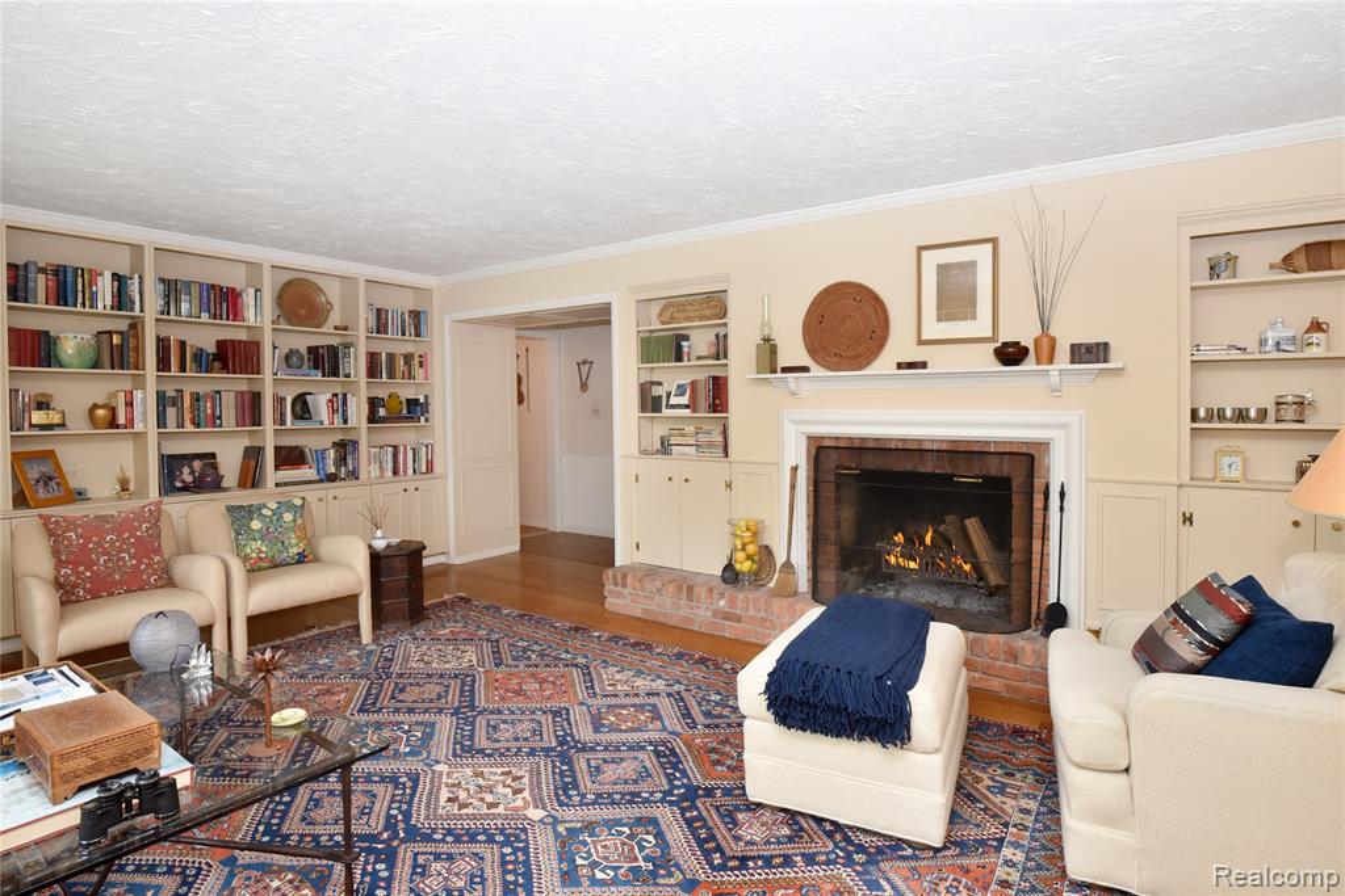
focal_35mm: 17
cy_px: 448
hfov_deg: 93.3
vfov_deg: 70.5
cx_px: 672
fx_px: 635
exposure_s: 1/60
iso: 1250
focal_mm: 17
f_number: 11
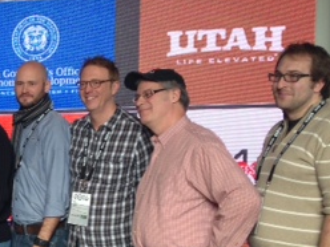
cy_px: 179
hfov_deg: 21.1
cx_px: -86
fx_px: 810
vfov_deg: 17.3
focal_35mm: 85
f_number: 2.4
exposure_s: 1/120
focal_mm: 4.12
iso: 64
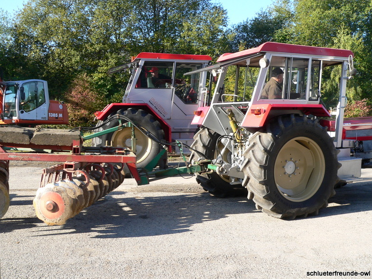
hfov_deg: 50.1
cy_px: 142
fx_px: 398
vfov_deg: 38.7
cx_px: 189
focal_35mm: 37
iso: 80
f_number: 4
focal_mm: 6
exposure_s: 1/160
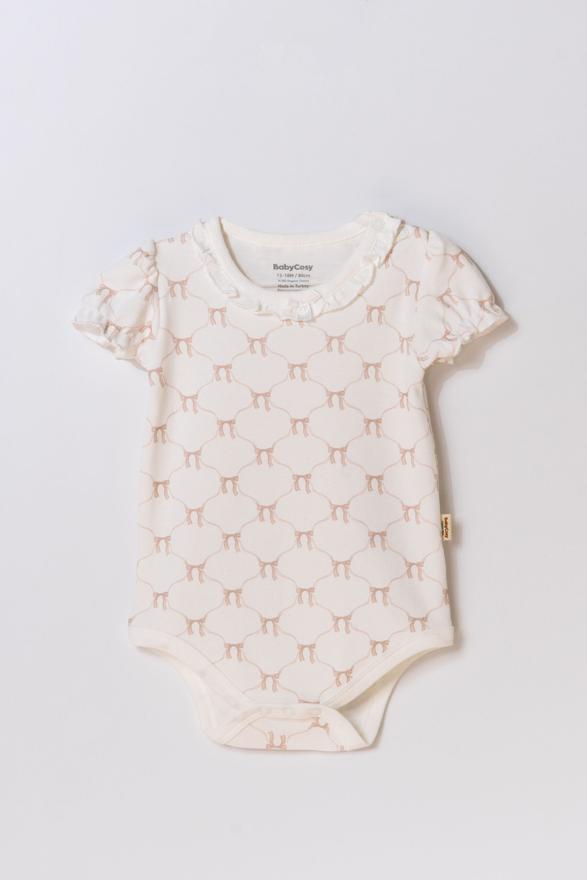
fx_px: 1222
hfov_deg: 27.0
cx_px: 294
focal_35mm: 50
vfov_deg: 39.6
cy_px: 440
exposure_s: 1/125
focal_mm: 50
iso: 160
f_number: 11
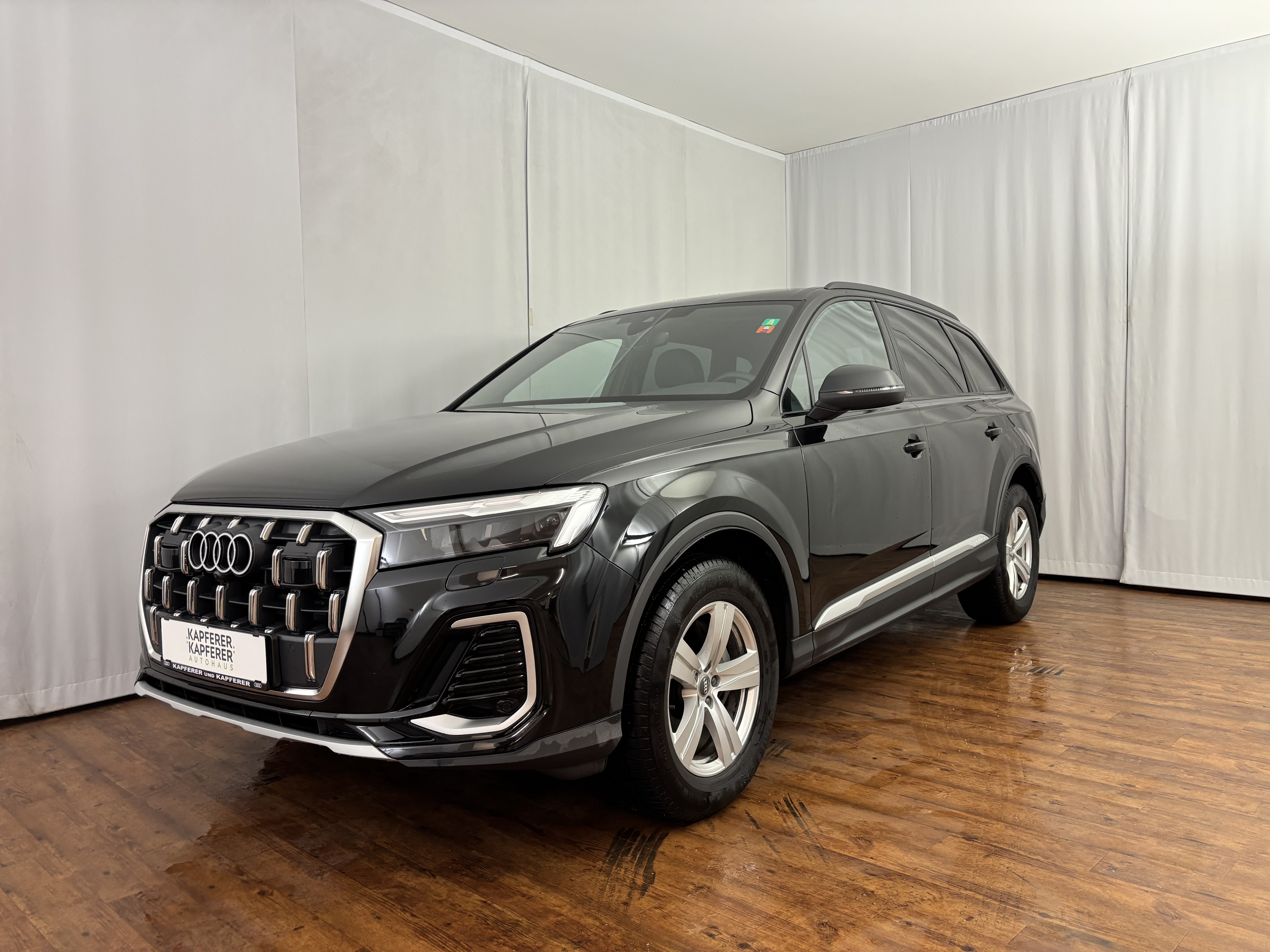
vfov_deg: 53.1
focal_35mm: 26
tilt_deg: -3.0
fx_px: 954
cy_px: 476
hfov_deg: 67.3
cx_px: 635
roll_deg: +1.0
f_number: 1.6
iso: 160
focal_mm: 5.96
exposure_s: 1/50
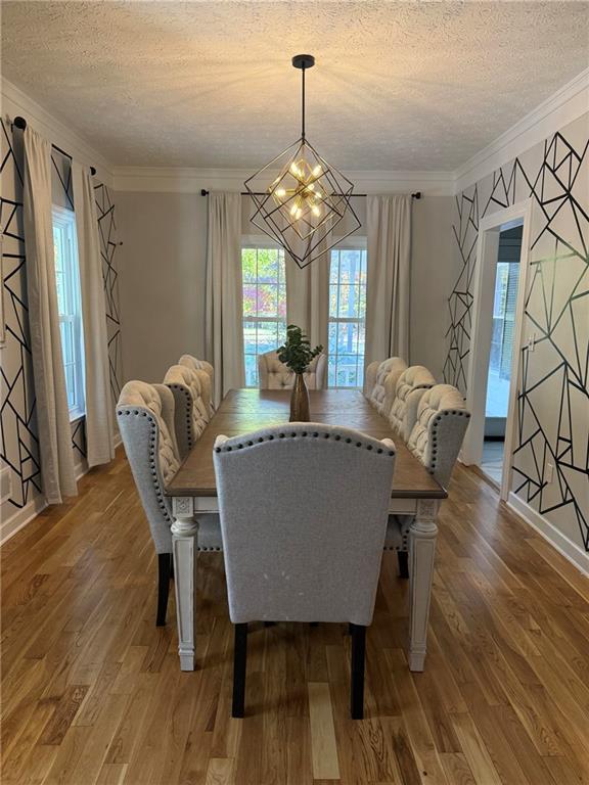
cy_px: 392
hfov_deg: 56.8
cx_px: 294
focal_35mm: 24
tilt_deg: -8.8
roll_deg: -0.9
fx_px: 544
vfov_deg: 71.6
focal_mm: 6.76
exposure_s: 1/60
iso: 200
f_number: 1.78
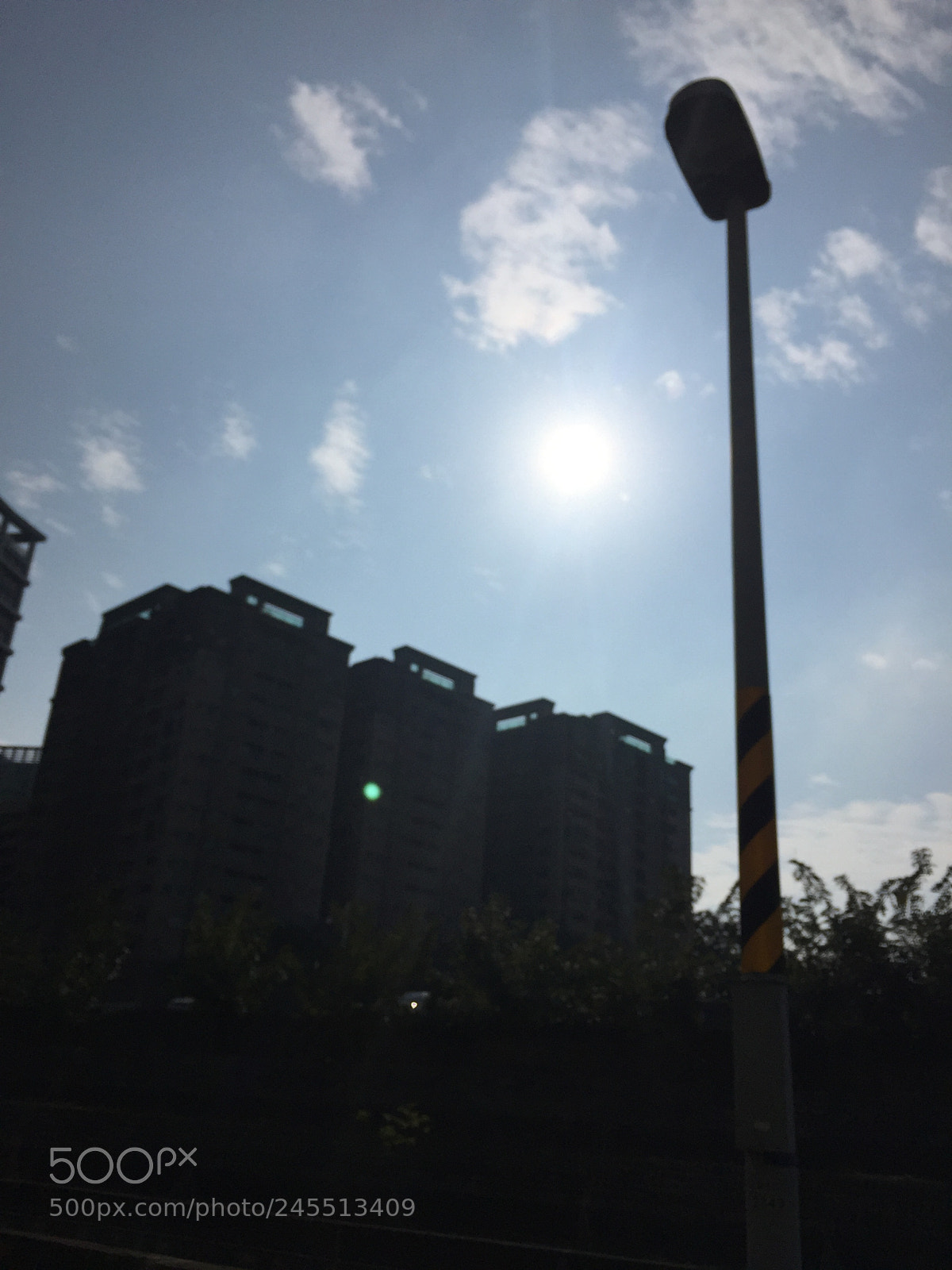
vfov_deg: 61.7
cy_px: 635
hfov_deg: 48.2
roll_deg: -4.1
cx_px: 476
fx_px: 1063
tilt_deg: +22.7
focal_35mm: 29
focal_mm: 4.15
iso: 40
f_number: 2.2
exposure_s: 1/40000
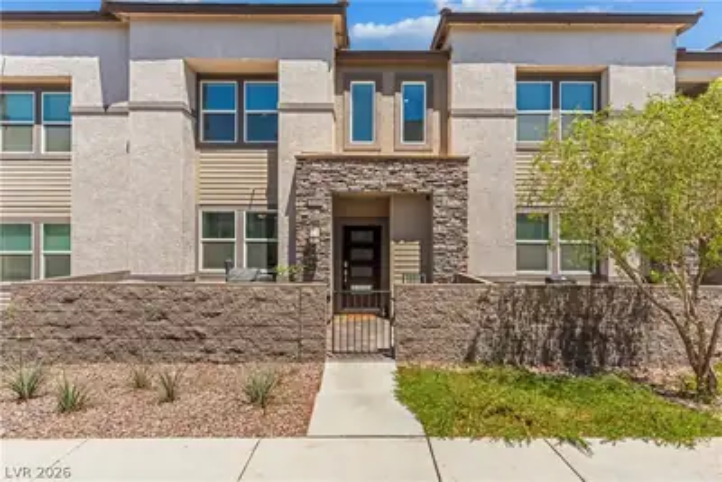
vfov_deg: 70.5
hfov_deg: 93.3
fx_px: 341
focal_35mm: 17
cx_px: 361
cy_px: 241
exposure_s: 1/8000
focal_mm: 17
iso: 400
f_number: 8
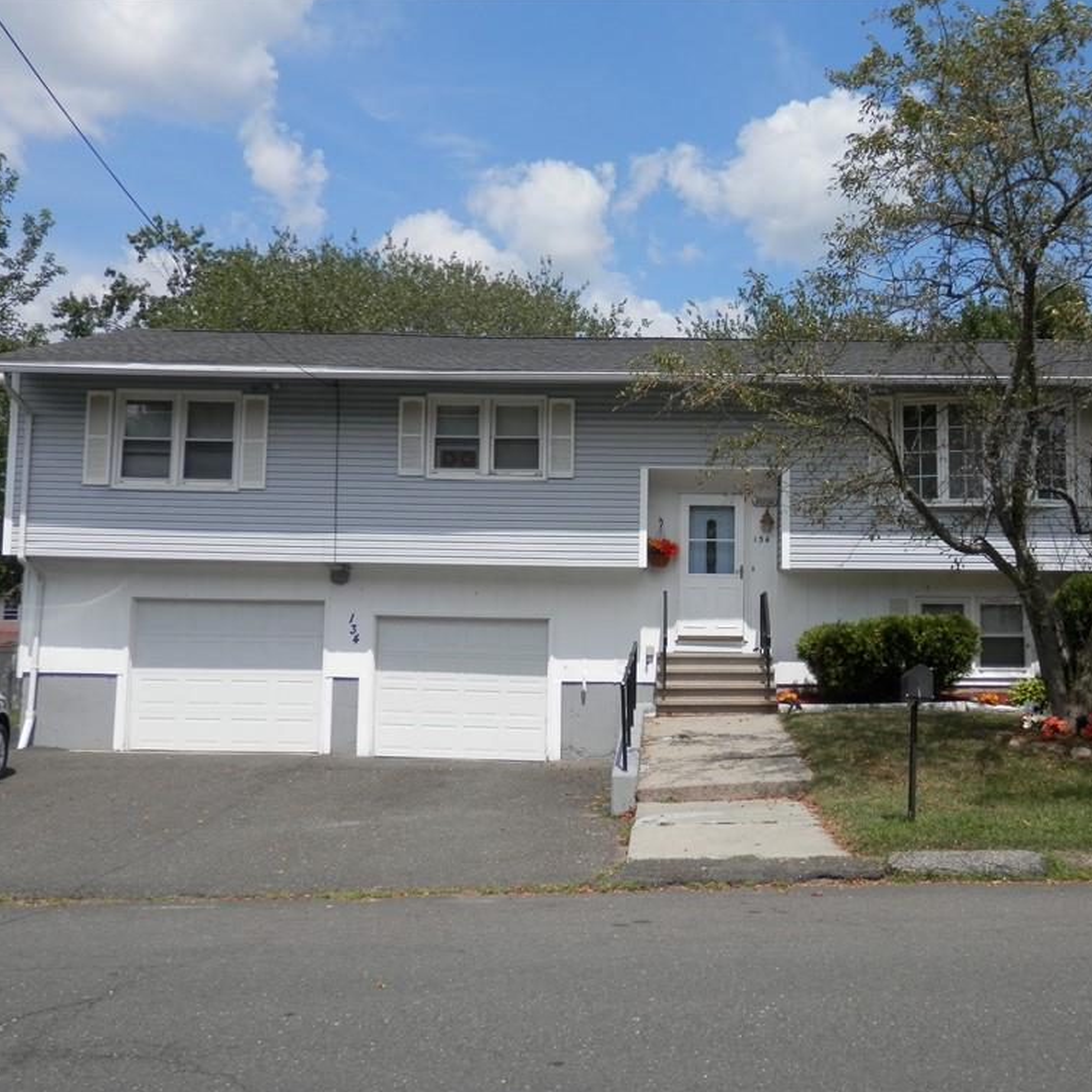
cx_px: 637
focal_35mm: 36
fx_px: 1285
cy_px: 550
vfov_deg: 46.0
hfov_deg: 45.9
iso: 80
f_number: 9.4
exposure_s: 1/200
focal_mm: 5.5
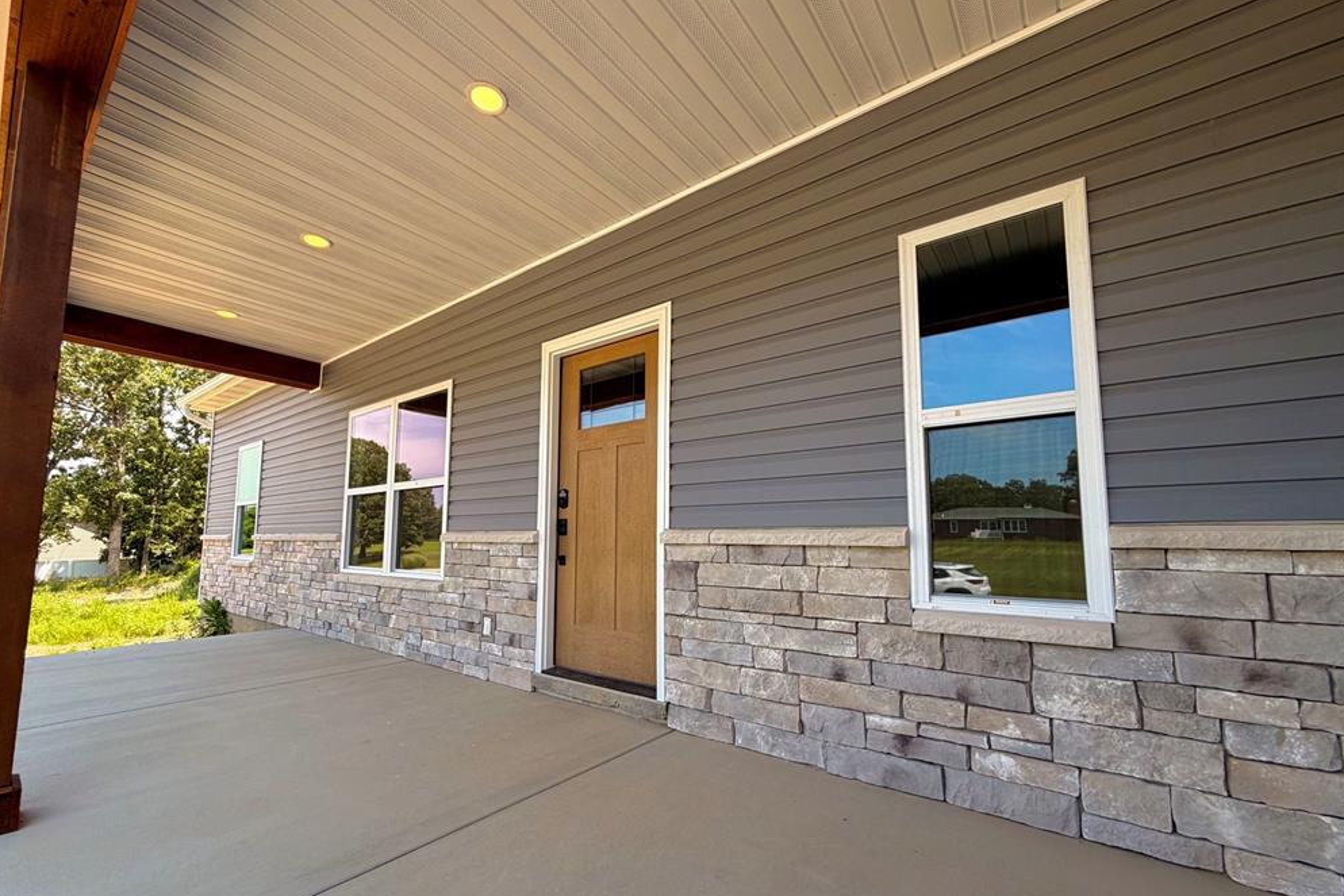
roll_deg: -0.5
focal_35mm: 15
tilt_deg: +5.9
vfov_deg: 77.1
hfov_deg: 100.4
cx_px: 656
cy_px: 492
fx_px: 560
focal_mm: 2.22
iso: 50
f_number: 2.2
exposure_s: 1/301
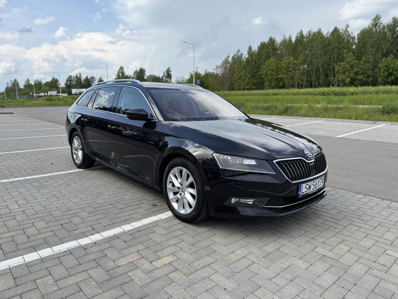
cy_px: 150
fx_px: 276
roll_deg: +0.2
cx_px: 199
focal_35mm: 24
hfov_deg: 71.6
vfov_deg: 56.8
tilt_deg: -10.7
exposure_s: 1/3413
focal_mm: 6.76
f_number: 1.78
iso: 80
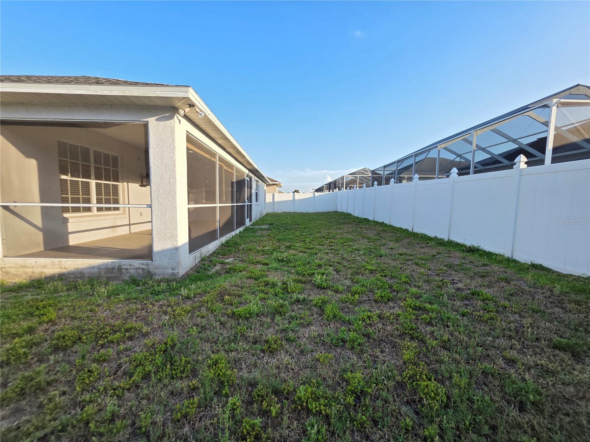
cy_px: 221
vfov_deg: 89.9
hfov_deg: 106.2
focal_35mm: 13
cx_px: 295
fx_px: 222
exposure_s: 1/655
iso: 40
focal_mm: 2.2
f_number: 1.9
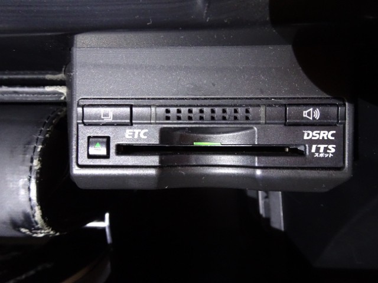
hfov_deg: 71.6
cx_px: 189
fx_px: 262
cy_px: 142
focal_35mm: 24
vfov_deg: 56.8
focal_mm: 4.1
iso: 800
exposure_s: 1/20
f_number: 3.5
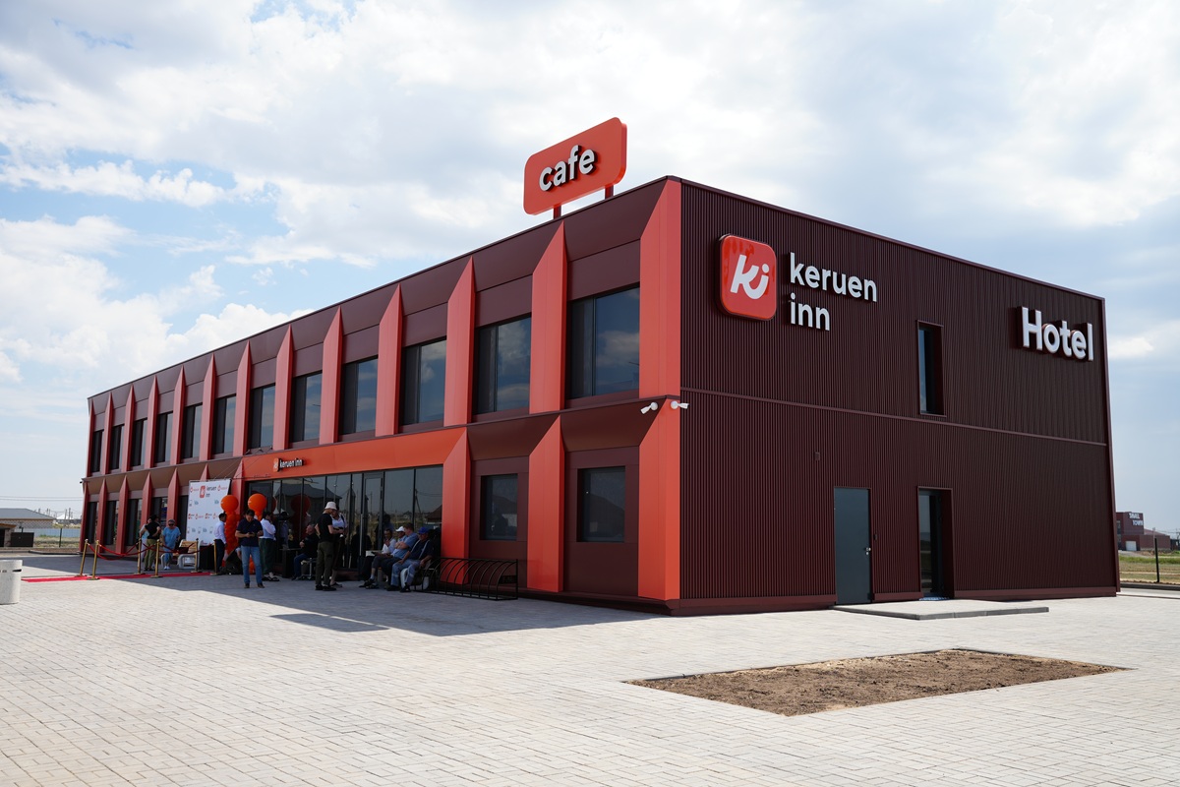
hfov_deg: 58.3
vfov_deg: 40.8
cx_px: 590
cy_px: 394
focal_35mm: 32
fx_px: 1059
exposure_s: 1/500
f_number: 5.6
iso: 100
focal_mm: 32.3
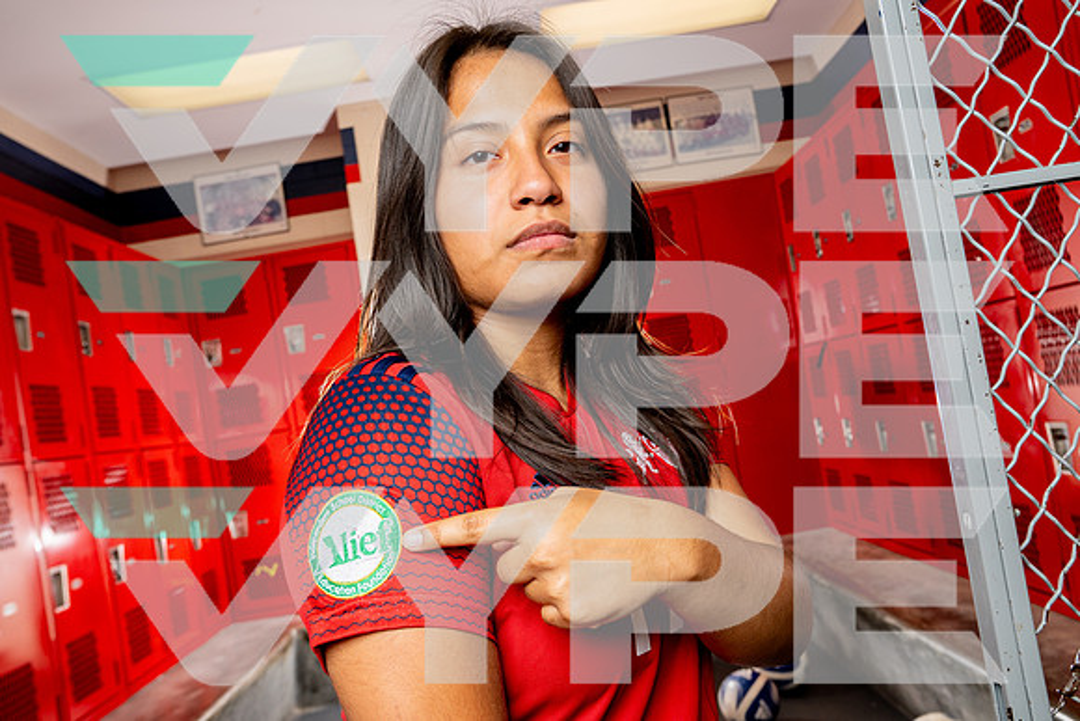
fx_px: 976
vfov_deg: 40.5
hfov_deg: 57.9
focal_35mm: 33
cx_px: 537
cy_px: 360
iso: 400
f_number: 7.1
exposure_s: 1/250
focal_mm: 30
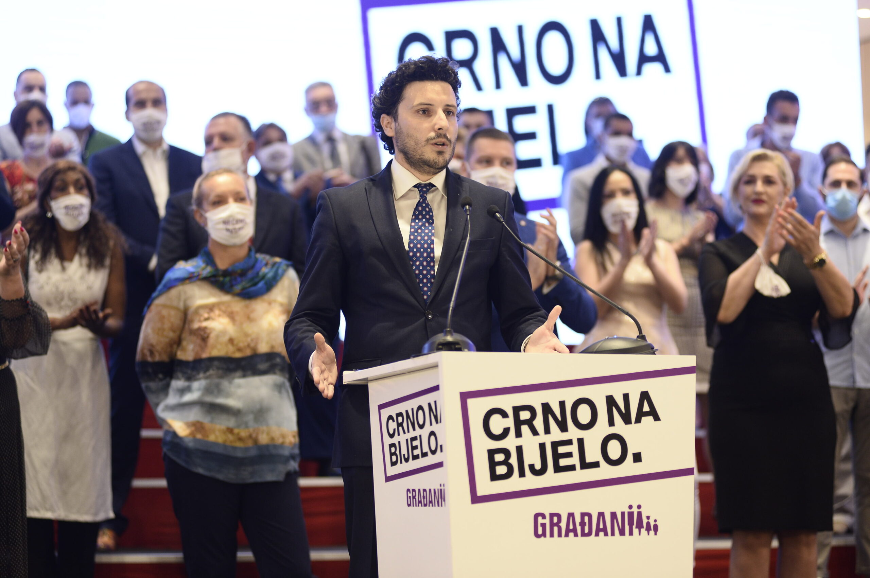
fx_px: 2414
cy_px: 289
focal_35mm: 100
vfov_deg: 13.7
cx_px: 435
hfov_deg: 20.4
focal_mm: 100
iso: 1250
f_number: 2.8
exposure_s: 1/200
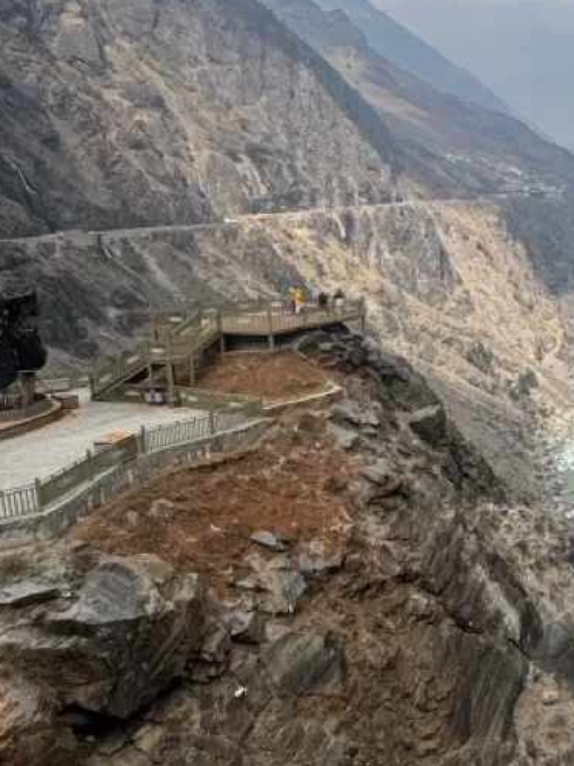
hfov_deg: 31.9
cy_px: 329
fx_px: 797
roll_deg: +0.0
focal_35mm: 36
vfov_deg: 51.2
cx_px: 716
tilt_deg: -7.1
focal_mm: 2.22
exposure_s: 1/1217
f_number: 2.2
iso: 50
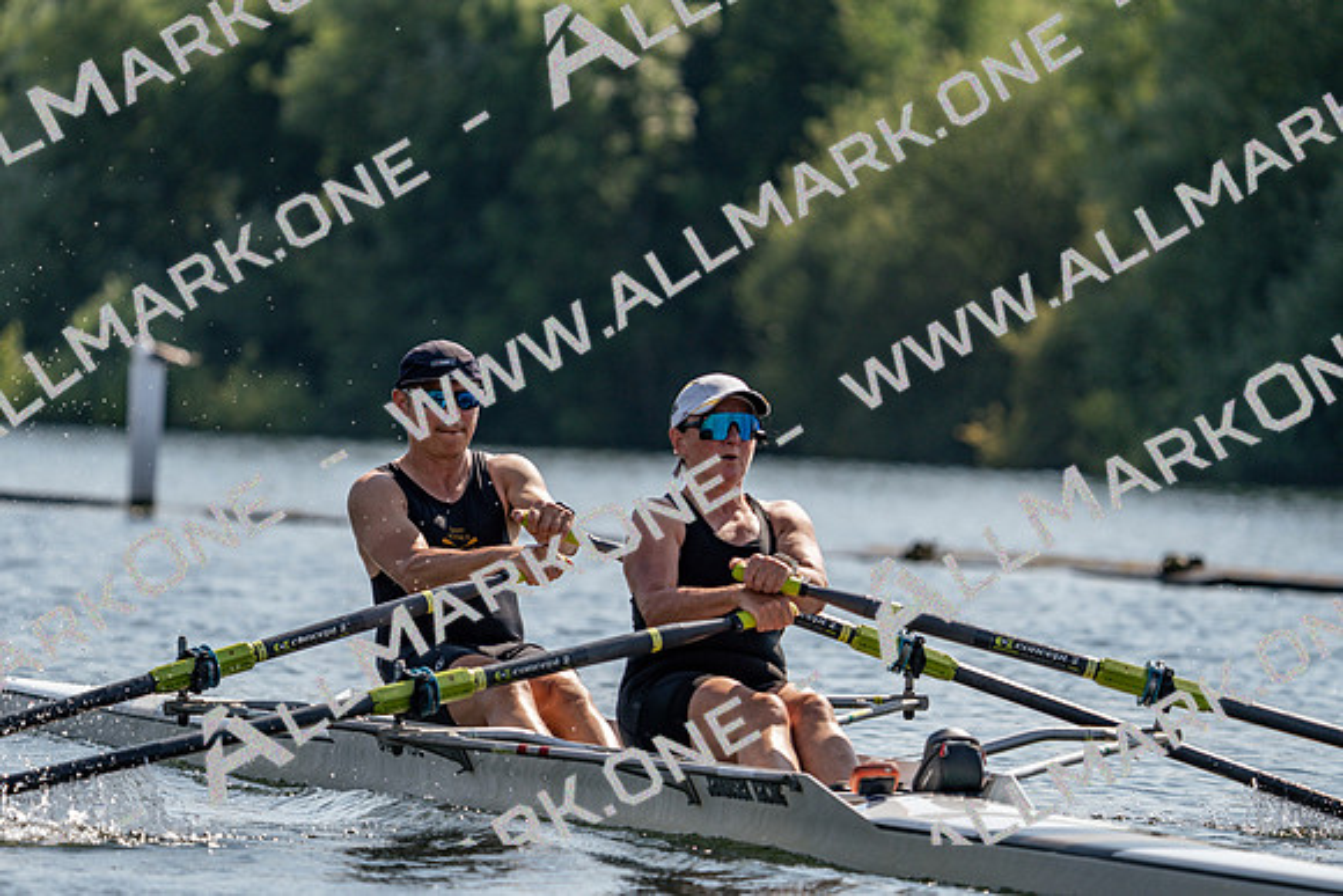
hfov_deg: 6.6
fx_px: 11642
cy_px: 448
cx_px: 672
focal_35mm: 312
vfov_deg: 4.4
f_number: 6.3
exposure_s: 1/1600
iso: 200
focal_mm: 312
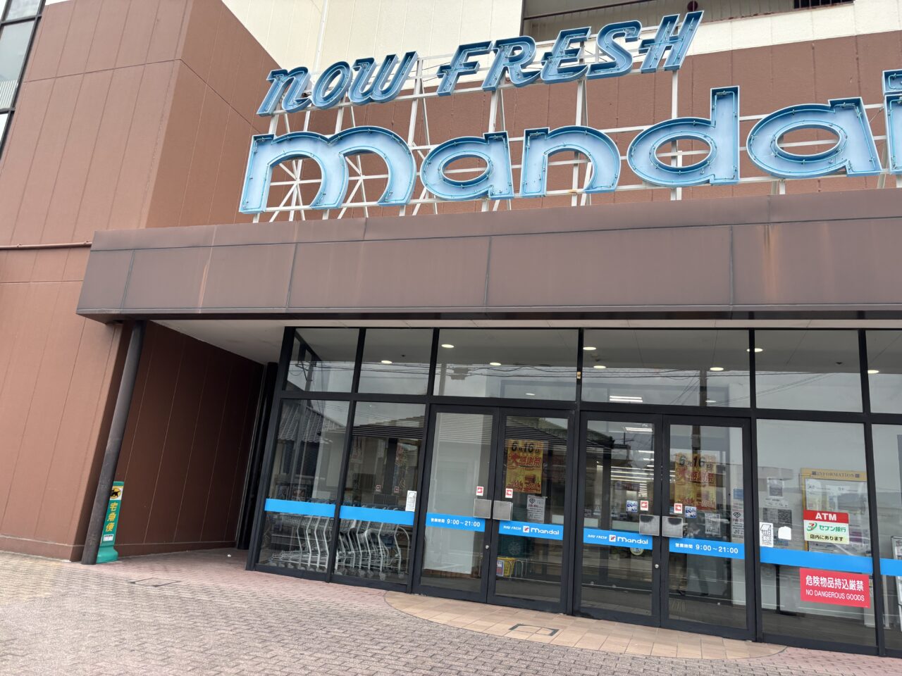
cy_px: 338
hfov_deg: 67.3
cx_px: 451
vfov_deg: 53.1
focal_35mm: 26
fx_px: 677
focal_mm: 5.96
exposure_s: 1/935
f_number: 1.6
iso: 50
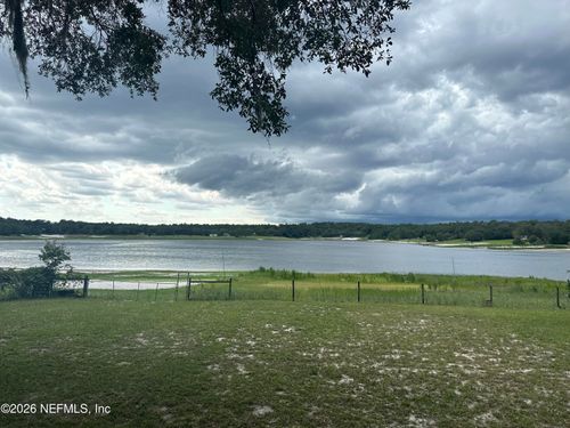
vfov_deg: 56.8
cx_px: 285
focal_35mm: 24
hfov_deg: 71.6
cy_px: 214
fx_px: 395
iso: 80
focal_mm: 6.86
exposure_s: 1/1664
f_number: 1.78
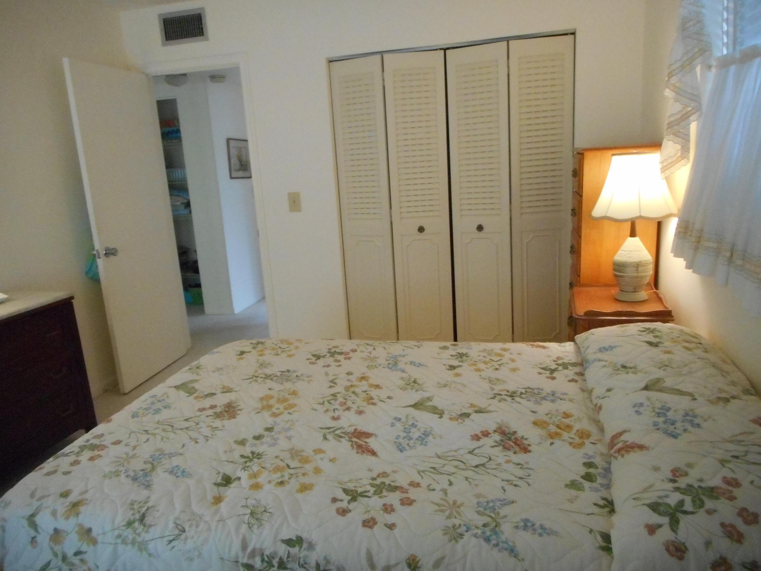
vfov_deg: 54.9
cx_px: 380
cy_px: 286
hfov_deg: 69.4
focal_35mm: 25
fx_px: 550
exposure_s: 1/50
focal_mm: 4.5
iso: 800
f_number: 3.7
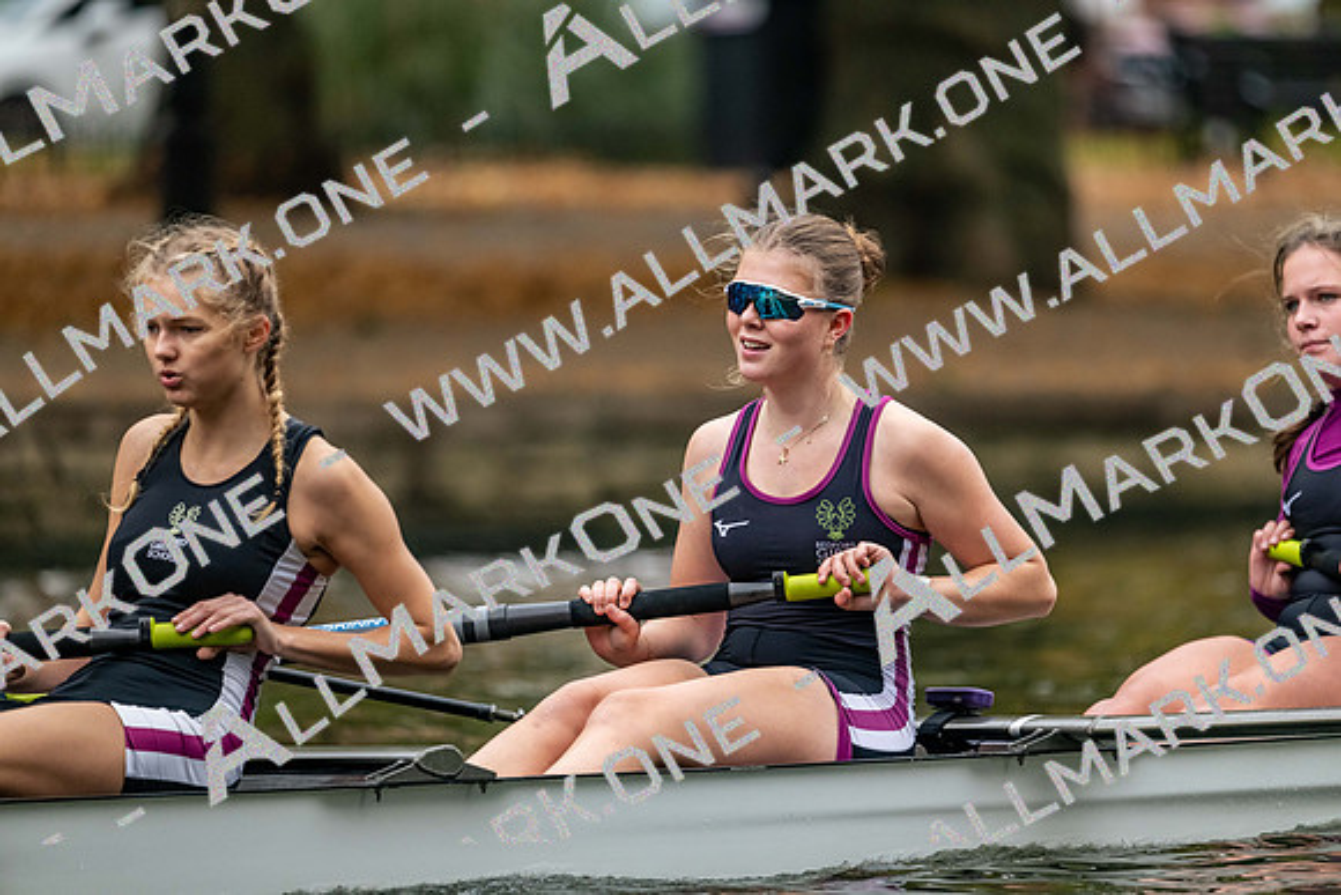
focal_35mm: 400
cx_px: 670
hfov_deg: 5.2
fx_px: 14903
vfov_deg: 3.4
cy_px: 448
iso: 2200
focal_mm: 400
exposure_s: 1/2500
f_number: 4.5
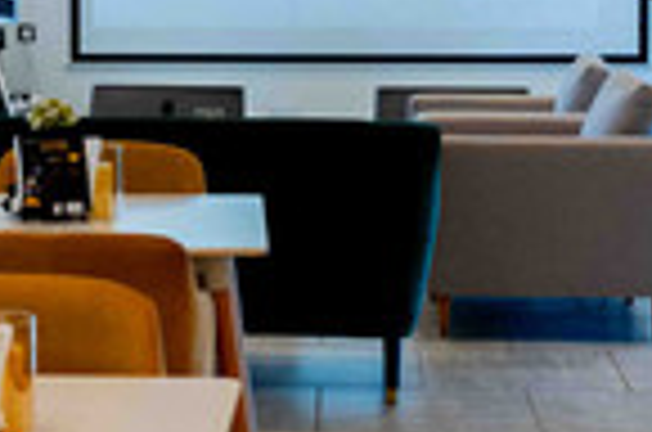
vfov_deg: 10.9
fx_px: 2241
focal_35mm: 124
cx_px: 202
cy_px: 16
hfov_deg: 16.5
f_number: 5
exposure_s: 1/50
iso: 2000
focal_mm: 28
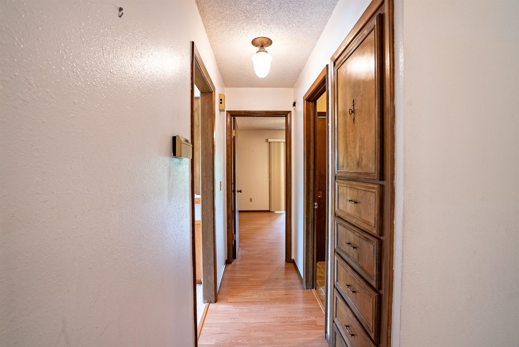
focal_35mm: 16
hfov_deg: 96.7
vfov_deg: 73.8
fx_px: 231
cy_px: 174
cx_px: 260
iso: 400
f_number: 8
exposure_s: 1/80
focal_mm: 16
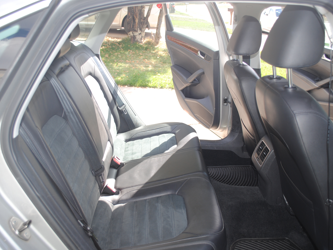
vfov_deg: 39.7
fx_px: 346
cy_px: 126
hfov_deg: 51.3
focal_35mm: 36
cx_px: 161
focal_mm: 22
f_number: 3.8
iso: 125
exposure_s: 1/125
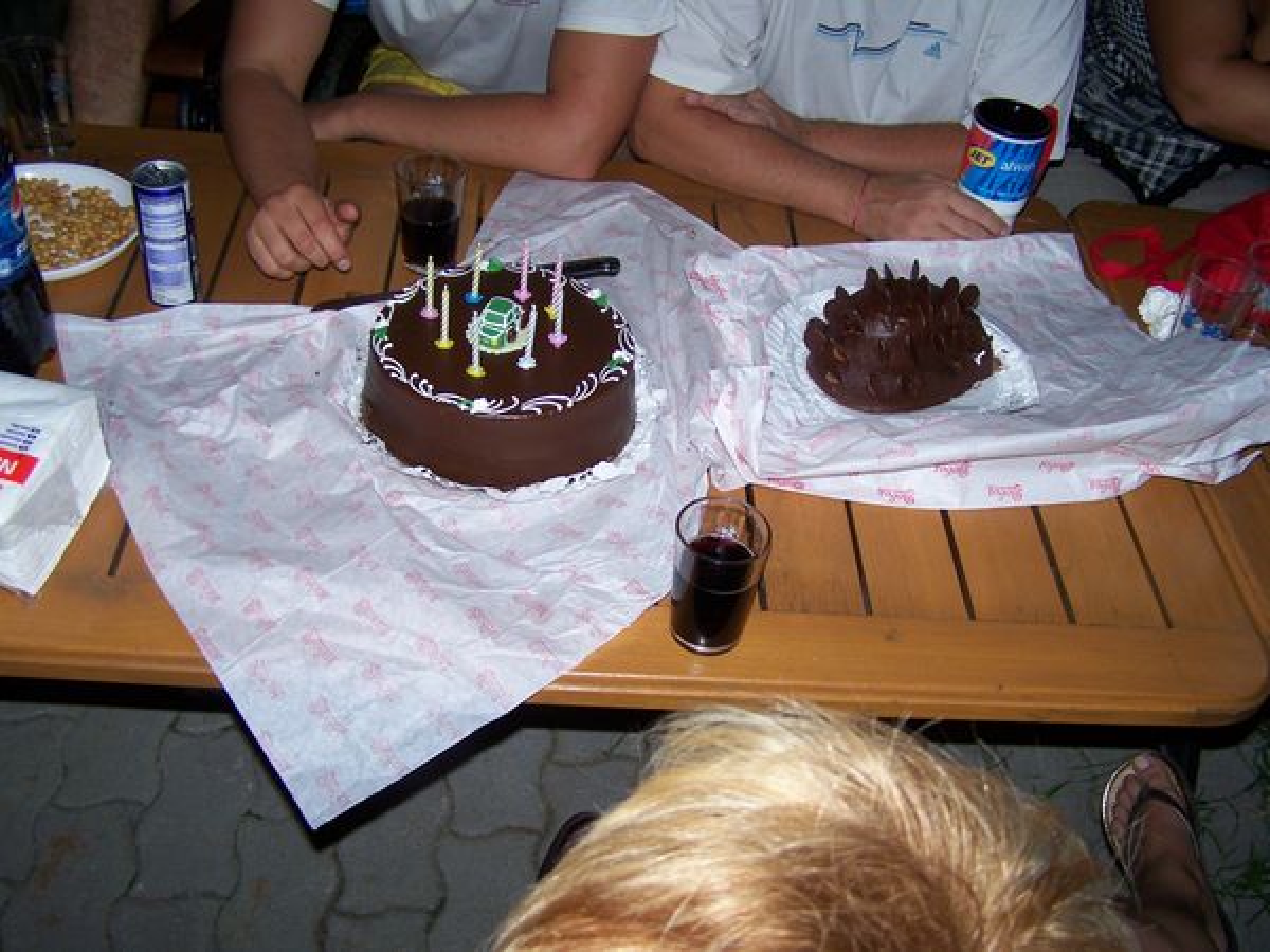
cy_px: 476
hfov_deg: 49.0
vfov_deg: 37.7
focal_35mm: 38
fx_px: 1394
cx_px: 635
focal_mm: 6.3
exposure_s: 1/60
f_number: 2.8
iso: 80
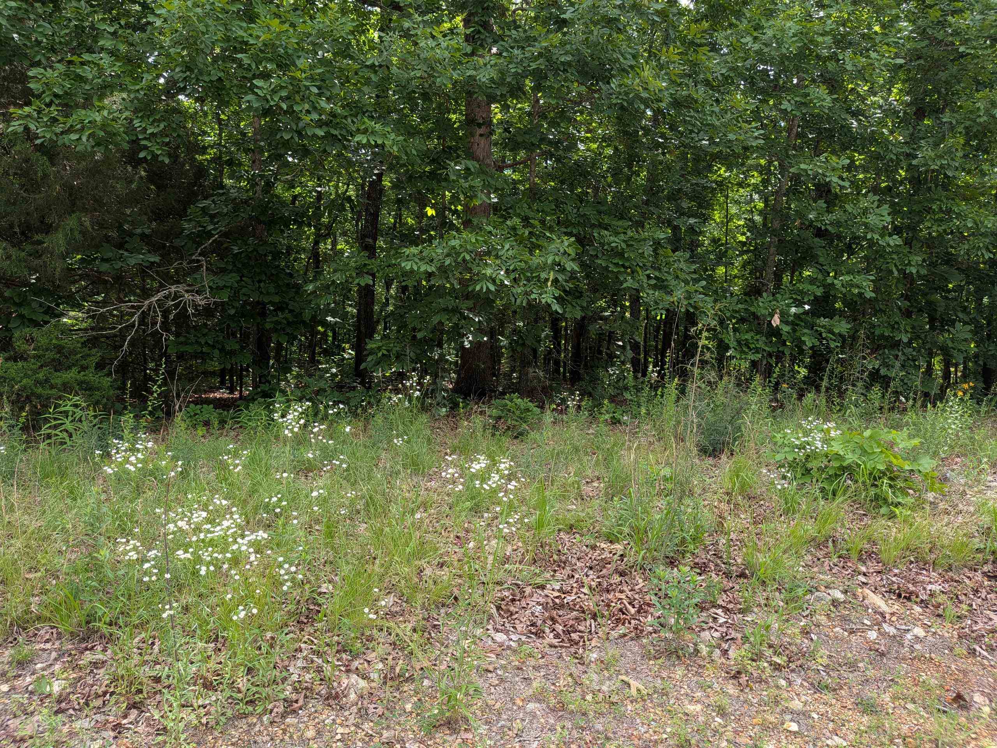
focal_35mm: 24
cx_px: 498
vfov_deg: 56.8
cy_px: 374
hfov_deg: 71.6
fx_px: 691
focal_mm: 4.53
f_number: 1.7
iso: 29
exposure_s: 1/301
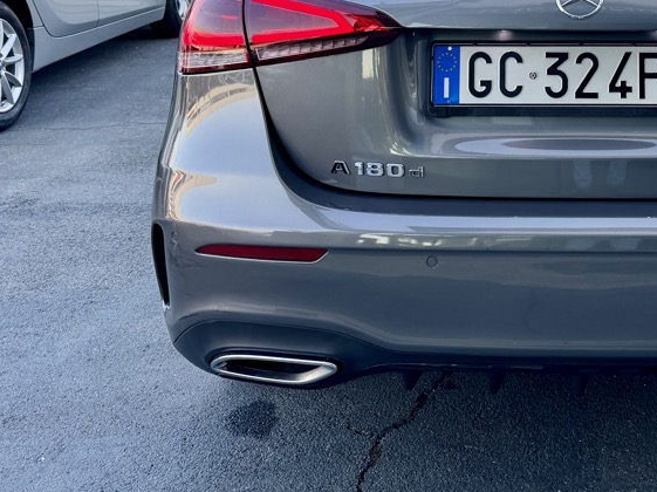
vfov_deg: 28.1
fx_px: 948
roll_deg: -0.9
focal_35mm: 50
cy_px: 63
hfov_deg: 36.0
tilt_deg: -12.9
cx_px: 588
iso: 80
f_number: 1.78
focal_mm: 6.76
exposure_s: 1/448
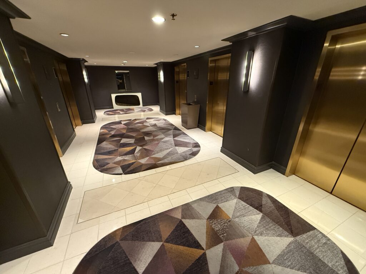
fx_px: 148
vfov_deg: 85.7
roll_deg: -0.2
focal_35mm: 14
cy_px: 137
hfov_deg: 102.1
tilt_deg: -22.6
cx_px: 183
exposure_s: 1/60
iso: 640
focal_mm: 2.22
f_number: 2.2
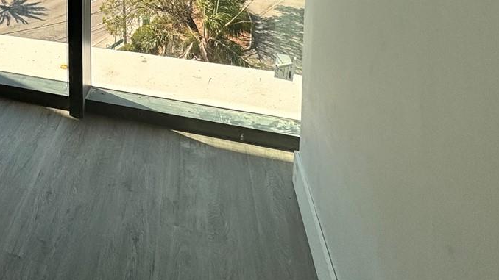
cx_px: 32
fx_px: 476
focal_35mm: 36
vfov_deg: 25.8
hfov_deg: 48.3
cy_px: -123
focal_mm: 2.22
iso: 50
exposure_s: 1/1600
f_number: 2.2
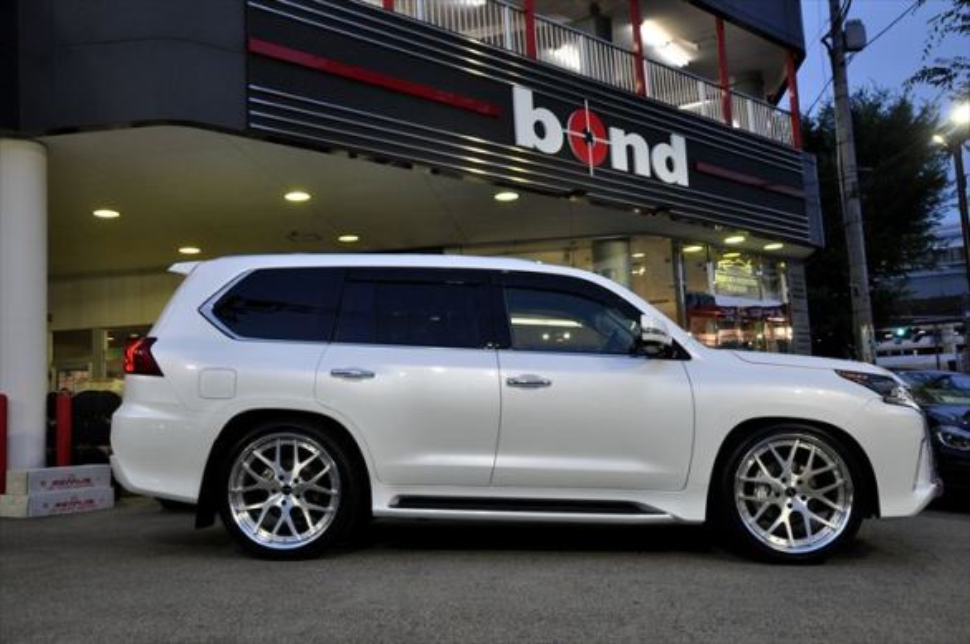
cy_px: 322
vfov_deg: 36.8
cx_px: 485
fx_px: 969
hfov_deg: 53.2
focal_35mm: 36
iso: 900
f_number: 5.6
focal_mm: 24
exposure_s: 1/125
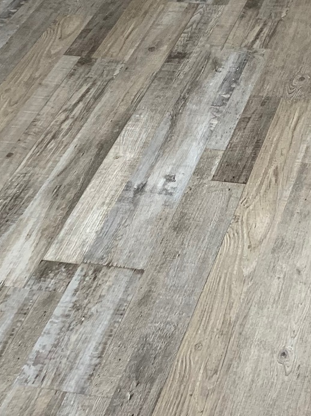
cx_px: 240
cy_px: 118
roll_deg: +3.7
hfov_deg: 16.8
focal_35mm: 87
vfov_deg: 22.4
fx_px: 1043
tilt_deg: -33.4
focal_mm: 4.25
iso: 100
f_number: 1.8
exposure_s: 1/60
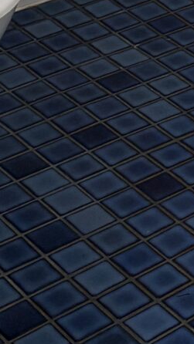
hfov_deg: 7.3
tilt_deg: -12.9
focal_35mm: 150
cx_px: 556
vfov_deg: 12.6
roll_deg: -5.6
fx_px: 1371
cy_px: -339
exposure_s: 1/120
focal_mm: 6.76
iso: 200
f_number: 1.78
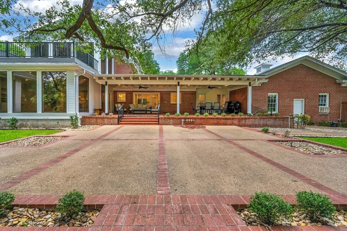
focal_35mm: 15
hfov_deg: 100.3
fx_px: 145
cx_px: 164
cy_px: 116
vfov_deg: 77.3
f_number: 8
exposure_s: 1/30
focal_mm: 14
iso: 80
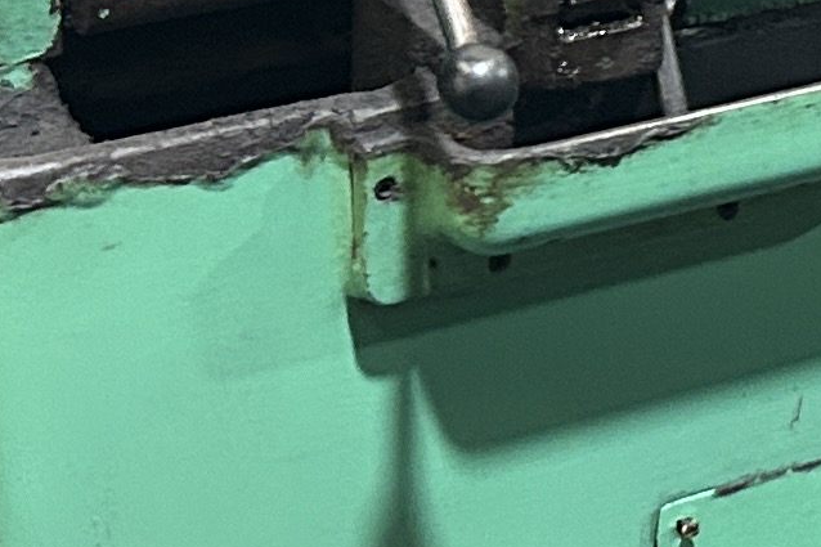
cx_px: 1165
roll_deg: -2.6
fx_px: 3899
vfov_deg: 8.0
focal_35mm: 171
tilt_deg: -22.7
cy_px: -1
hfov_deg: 11.6
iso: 320
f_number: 1.5
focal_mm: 5.7
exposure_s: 1/50
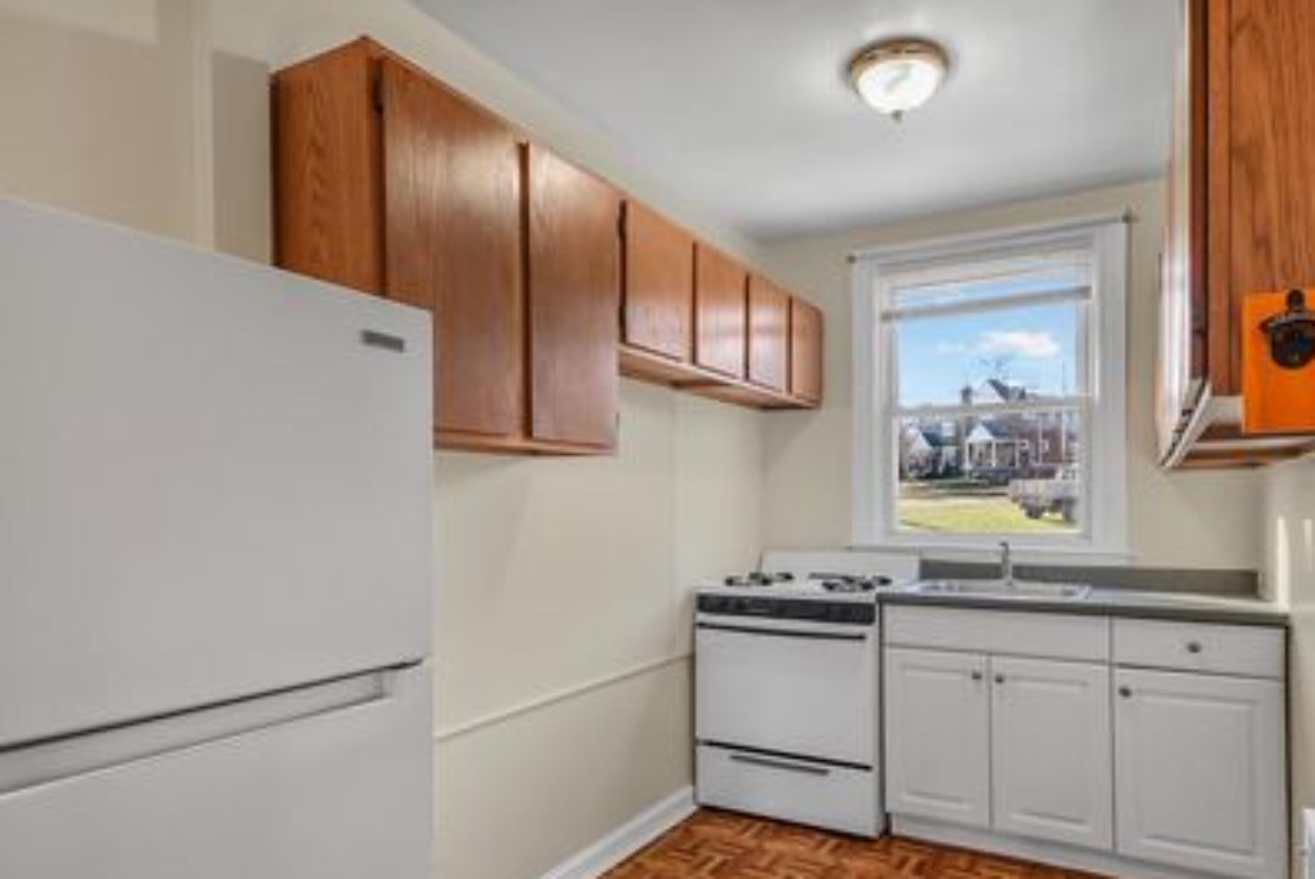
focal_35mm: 19
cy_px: 543
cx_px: 779
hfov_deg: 85.9
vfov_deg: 63.8
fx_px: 695
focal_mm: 10
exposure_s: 1/8
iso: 100
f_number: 4.5
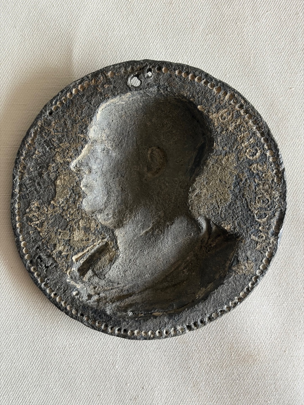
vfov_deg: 36.8
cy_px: 202
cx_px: 152
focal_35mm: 52
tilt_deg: -86.7
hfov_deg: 28.0
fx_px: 609
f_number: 1.6
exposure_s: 1/54
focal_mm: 5.96
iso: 160
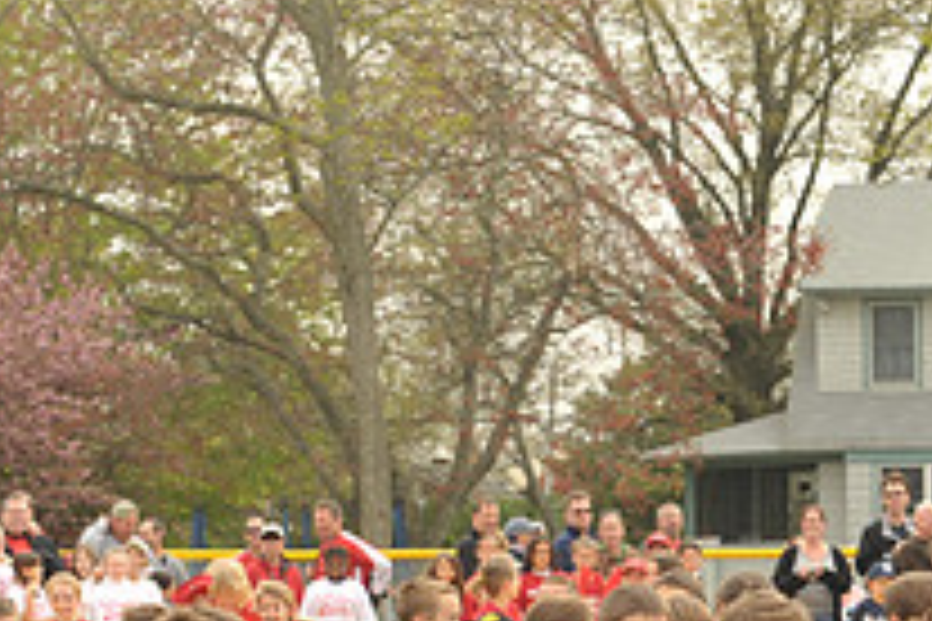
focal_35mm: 196
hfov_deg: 10.5
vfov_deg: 6.9
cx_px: 626
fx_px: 5074
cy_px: 864
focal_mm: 70
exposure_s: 1/250
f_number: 8
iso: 400
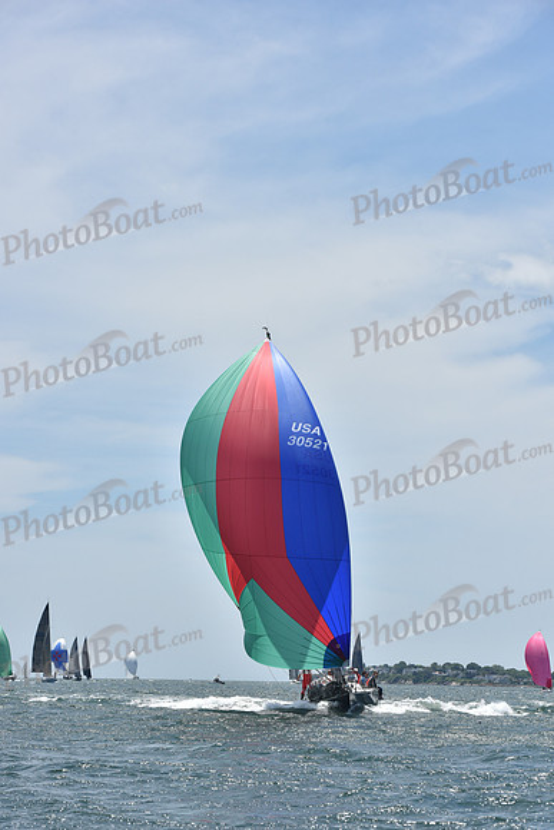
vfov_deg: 20.8
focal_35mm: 98
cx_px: 277
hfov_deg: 14.0
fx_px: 2261
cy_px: 415
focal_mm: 98
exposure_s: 1/1250
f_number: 8
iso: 250
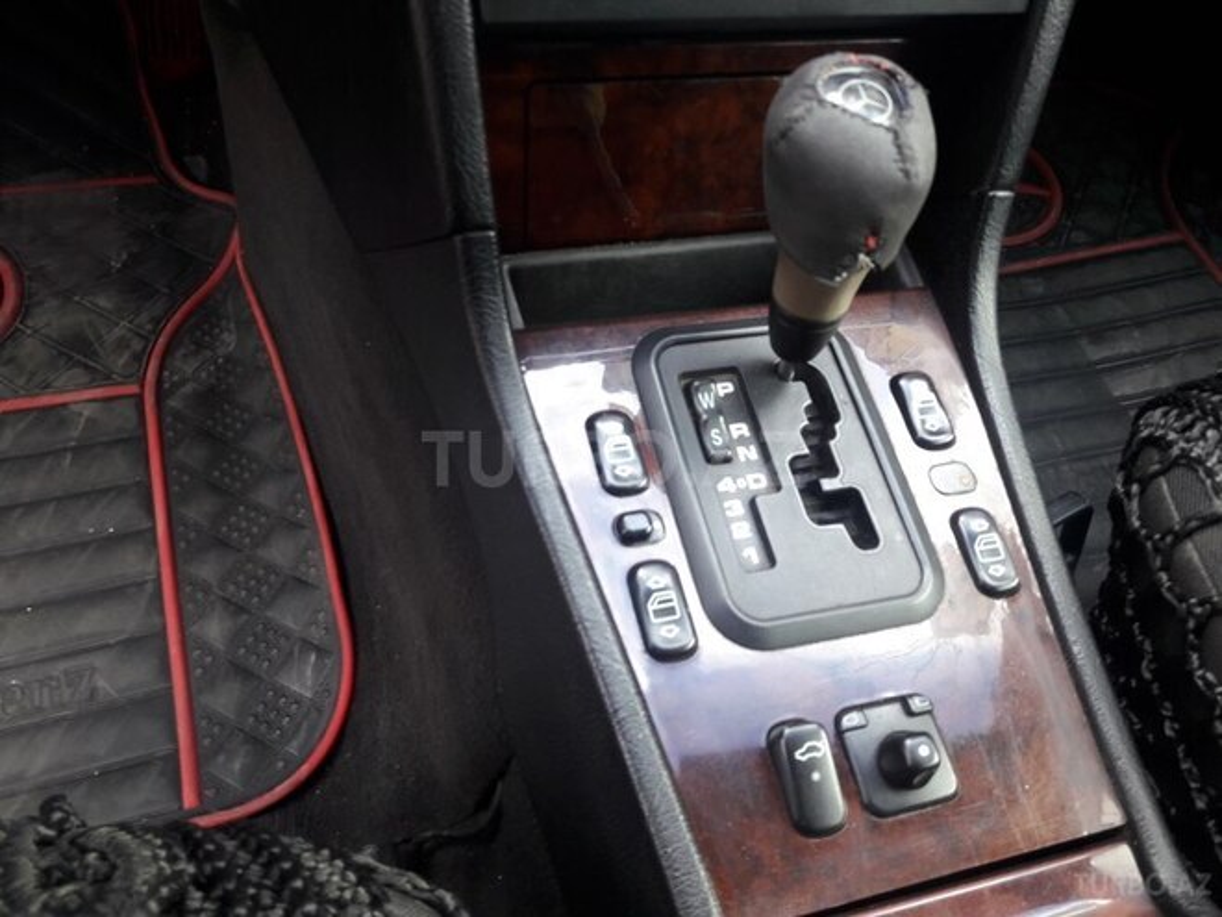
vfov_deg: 49.7
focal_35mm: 28
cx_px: 611
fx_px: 988
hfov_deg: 63.4
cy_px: 458
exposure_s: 1/33
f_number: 1.9
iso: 64
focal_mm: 3.7
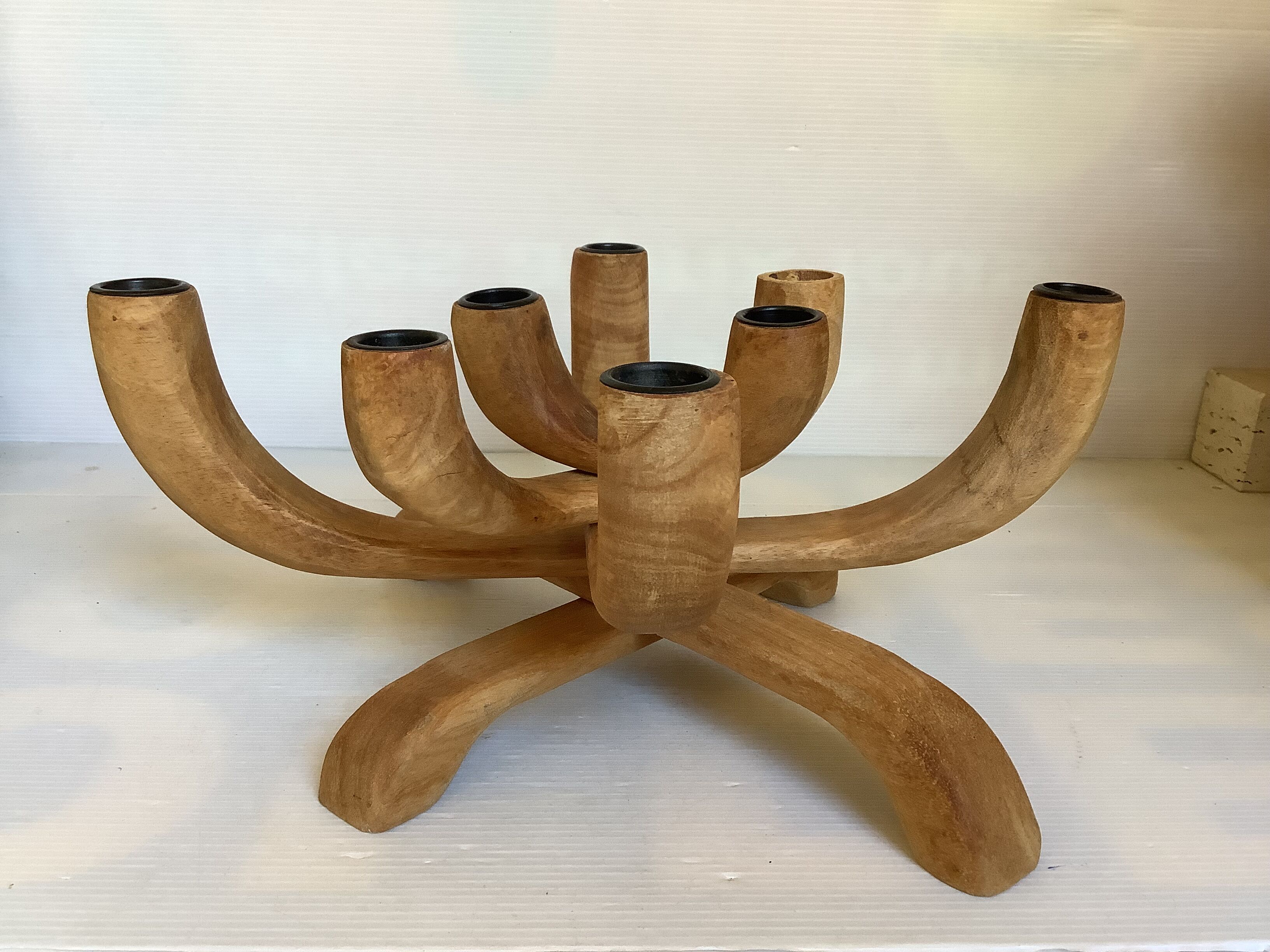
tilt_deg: -16.9
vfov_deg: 45.4
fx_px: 1137
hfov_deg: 58.4
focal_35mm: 31
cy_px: 476
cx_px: 635
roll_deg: -0.9
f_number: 2.4
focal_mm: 3.3
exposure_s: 1/50
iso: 100
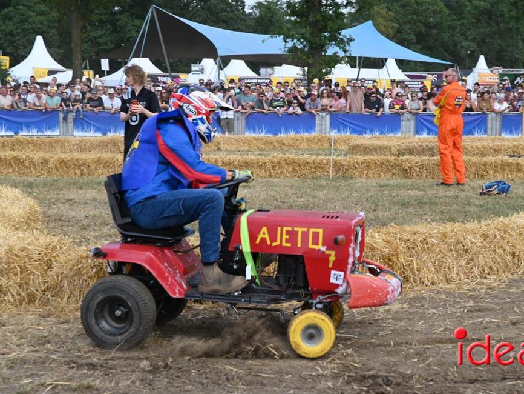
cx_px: 299
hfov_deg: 25.3
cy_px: 195
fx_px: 1166
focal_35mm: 77
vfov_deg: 19.1
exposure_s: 1/500
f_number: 5.6
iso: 200
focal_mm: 70
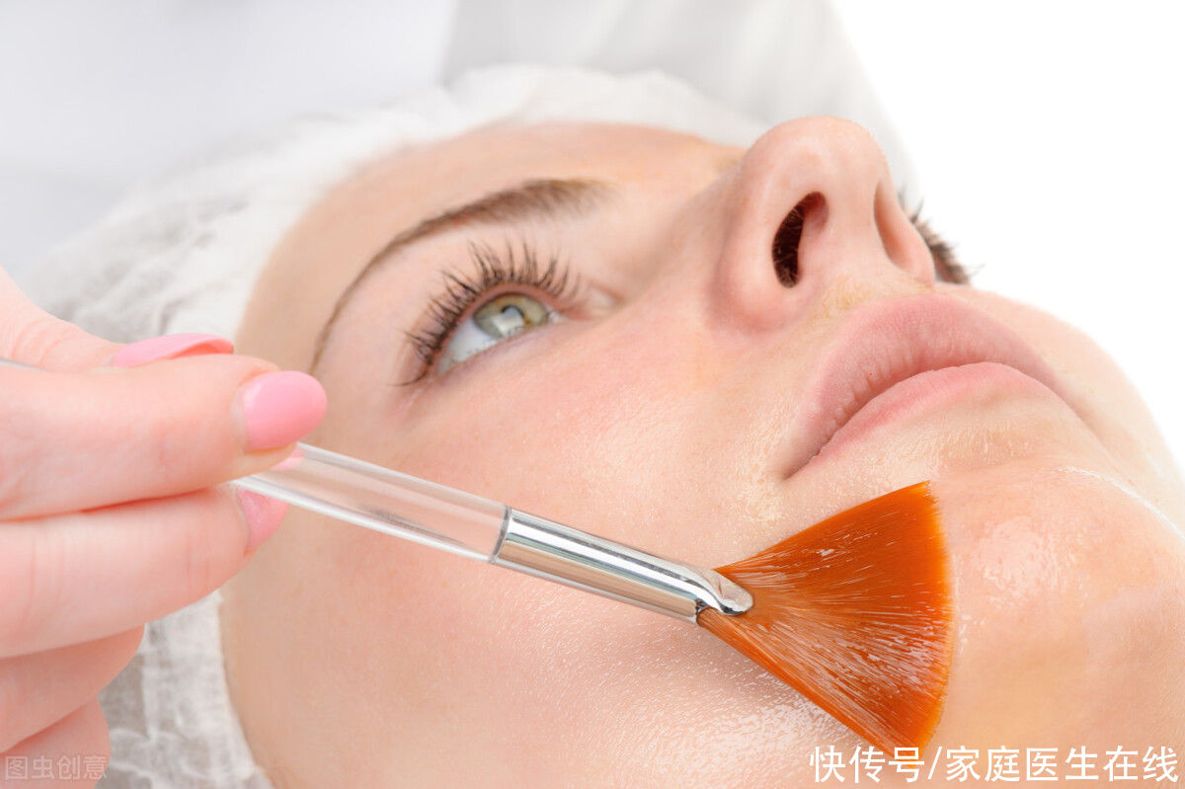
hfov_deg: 19.5
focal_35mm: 105
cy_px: 394
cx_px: 592
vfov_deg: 13.0
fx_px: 3455
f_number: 14
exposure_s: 1/60
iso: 200
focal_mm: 105
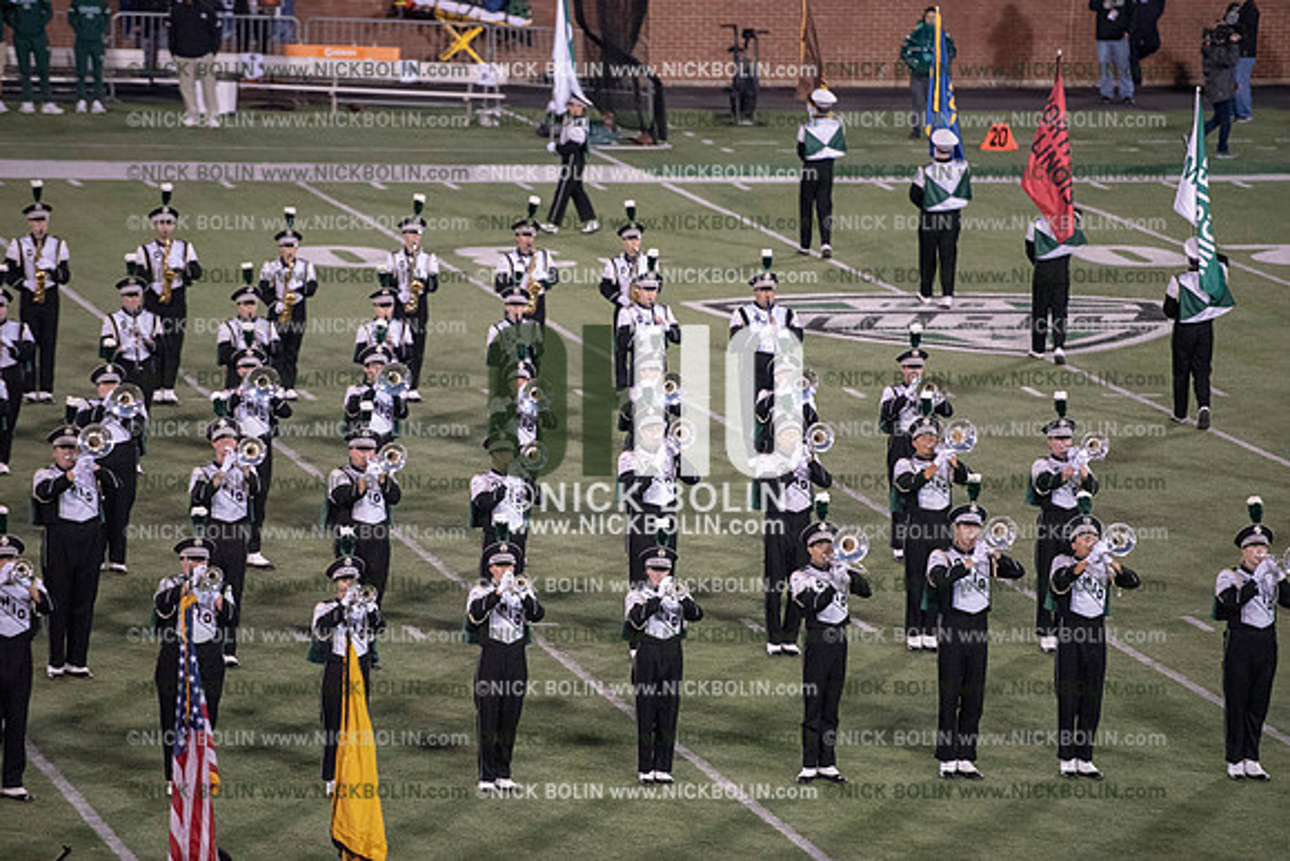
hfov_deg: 10.3
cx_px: 645
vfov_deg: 6.9
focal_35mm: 200
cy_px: 430
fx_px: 7168
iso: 5000
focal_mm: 200
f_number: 3.2
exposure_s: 1/1250
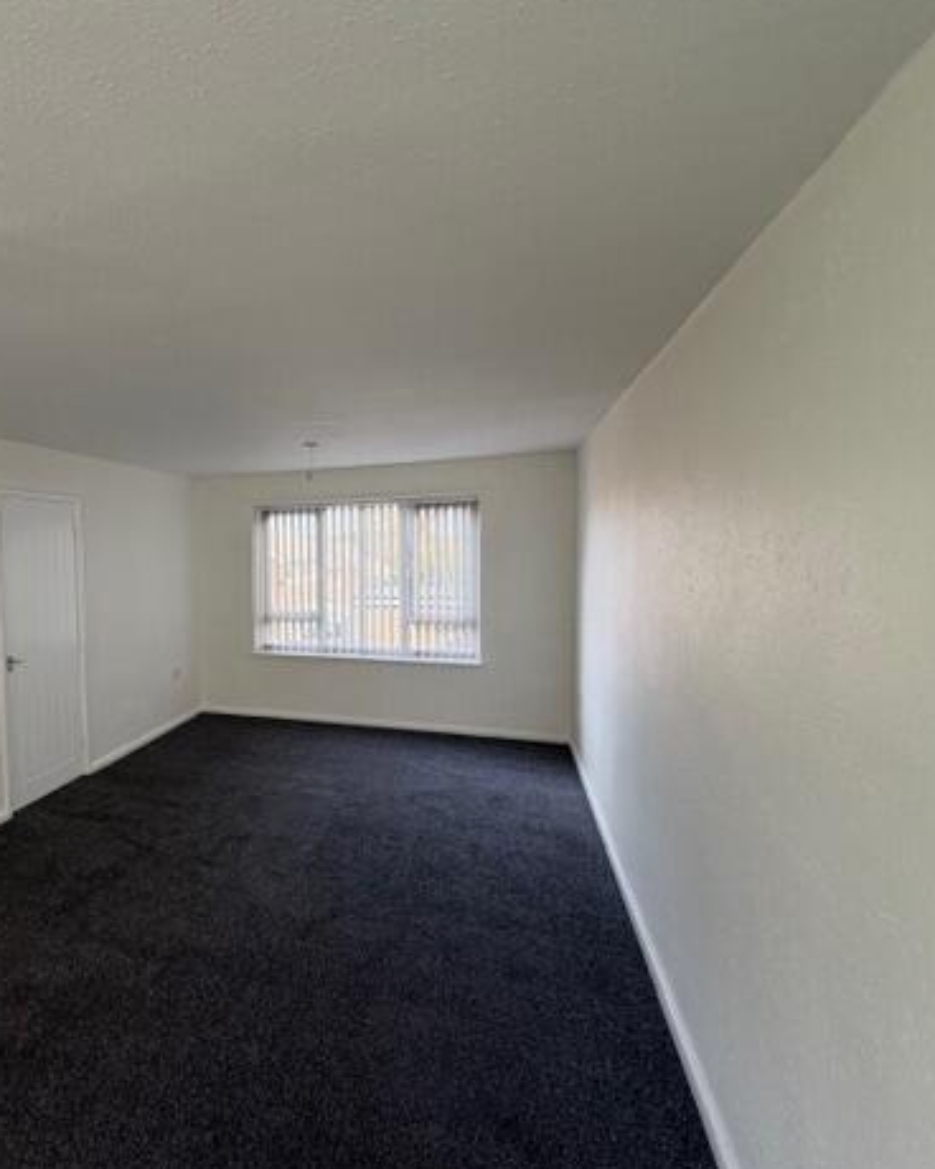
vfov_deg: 83.3
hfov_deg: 66.3
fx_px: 657
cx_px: 231
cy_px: 592
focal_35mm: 19
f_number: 2.2
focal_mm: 2.22
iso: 125
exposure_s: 1/121
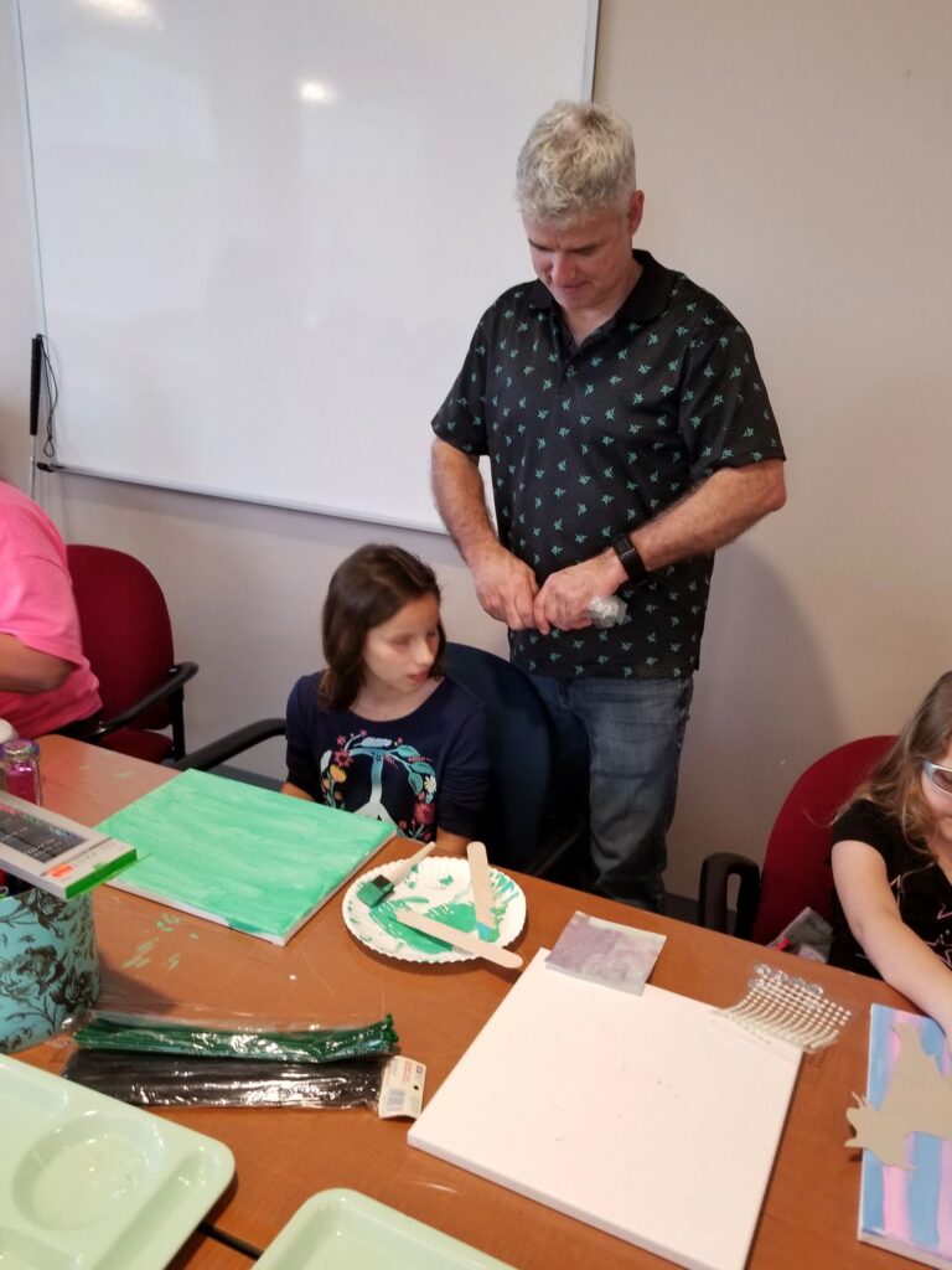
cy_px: 635
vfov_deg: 67.3
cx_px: 476
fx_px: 953
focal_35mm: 26
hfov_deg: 53.1
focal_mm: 4.25
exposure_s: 1/30
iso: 160
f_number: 1.7
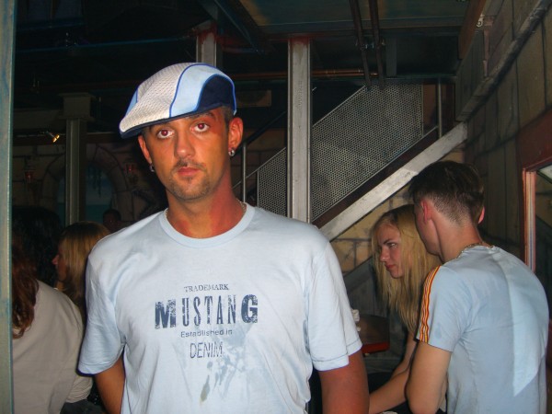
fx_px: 606
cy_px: 207
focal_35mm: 38
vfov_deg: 37.7
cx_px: 276
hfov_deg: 49.0
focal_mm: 7.9
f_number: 2.8
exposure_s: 1/60
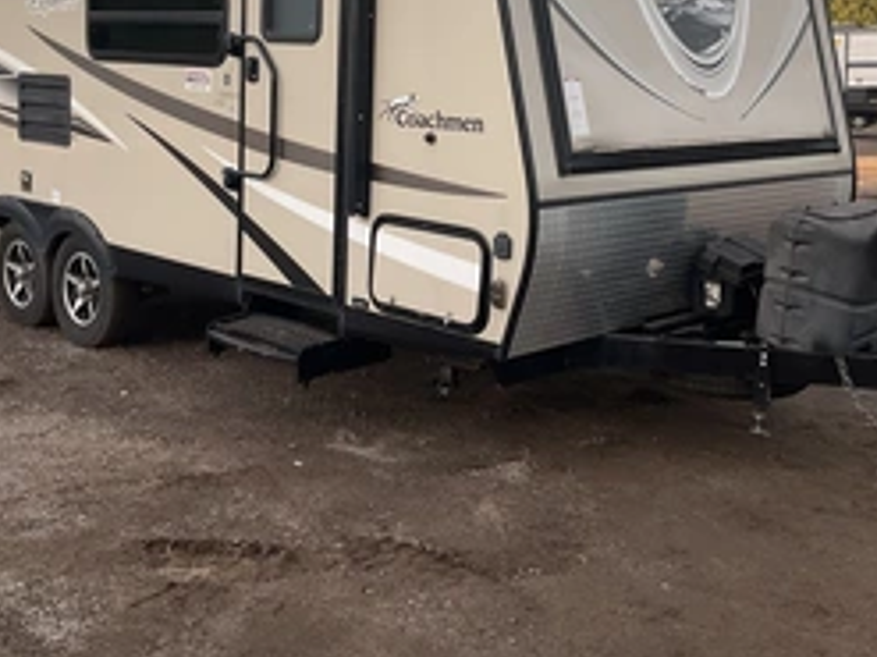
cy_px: 146
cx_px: 423
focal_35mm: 47
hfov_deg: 40.4
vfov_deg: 30.2
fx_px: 1190
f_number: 1.8
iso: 25
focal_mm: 3
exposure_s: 1/260
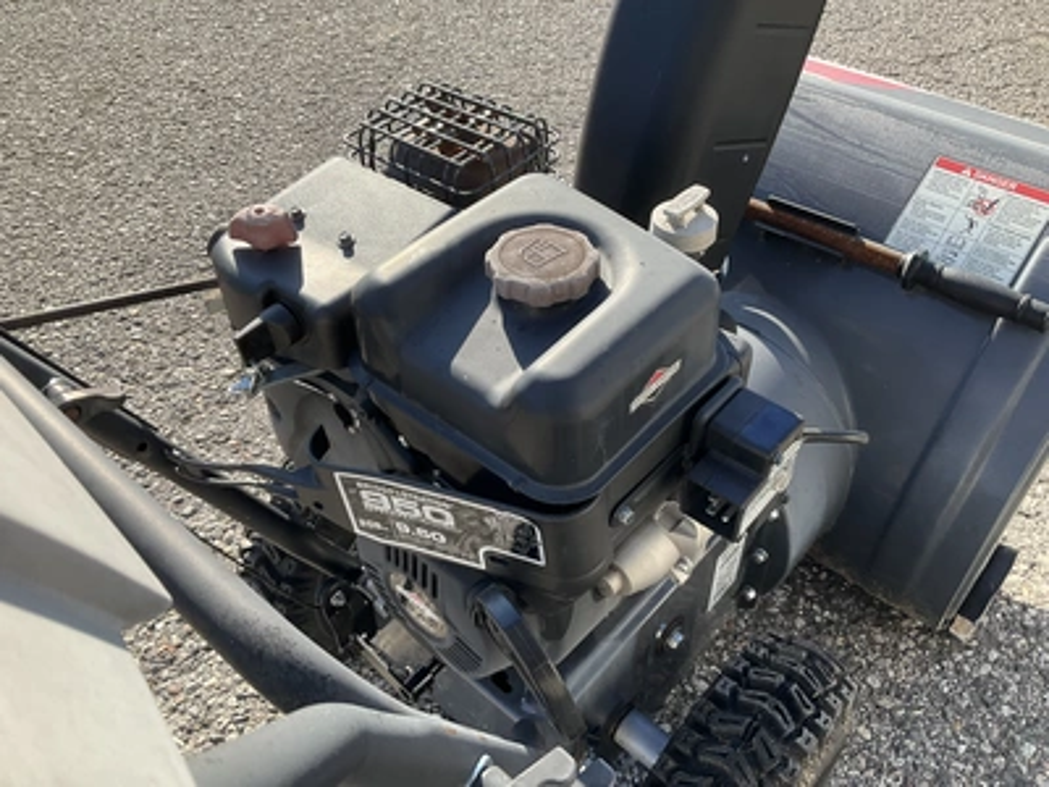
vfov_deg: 48.2
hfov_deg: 61.7
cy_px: 394
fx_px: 879
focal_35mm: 29
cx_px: 524
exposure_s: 1/504
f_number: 1.8
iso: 25
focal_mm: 3
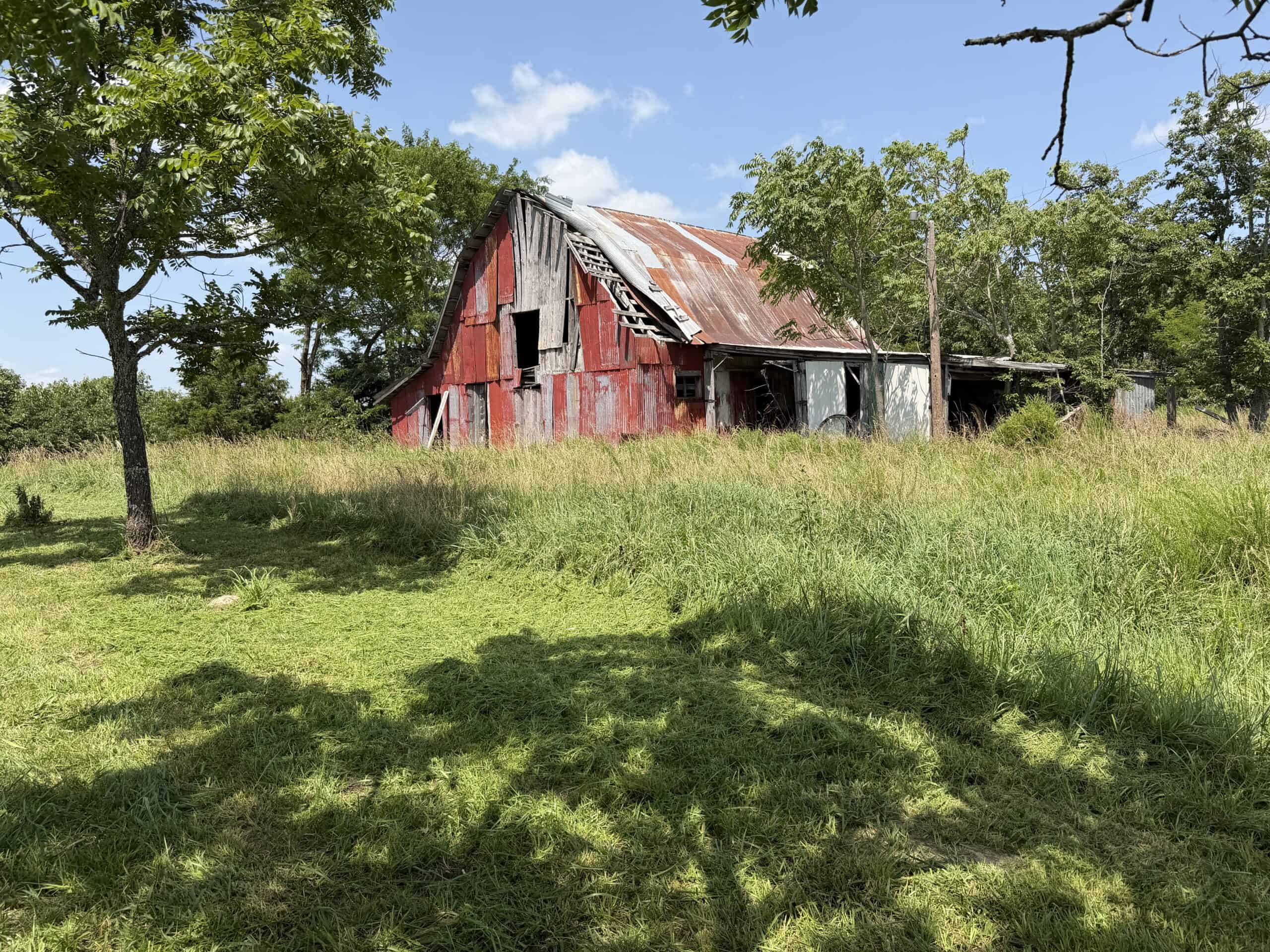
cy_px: 476
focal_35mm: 24
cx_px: 635
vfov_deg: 56.8
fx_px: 881
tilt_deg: -4.2
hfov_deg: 71.6
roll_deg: +2.4
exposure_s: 1/2801
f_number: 1.78
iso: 80
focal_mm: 6.76
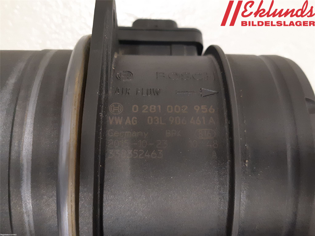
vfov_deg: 53.1
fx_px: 237
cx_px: 158
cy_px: 118
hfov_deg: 67.3
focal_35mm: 26
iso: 320
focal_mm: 3.93
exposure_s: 1/25
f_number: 1.7
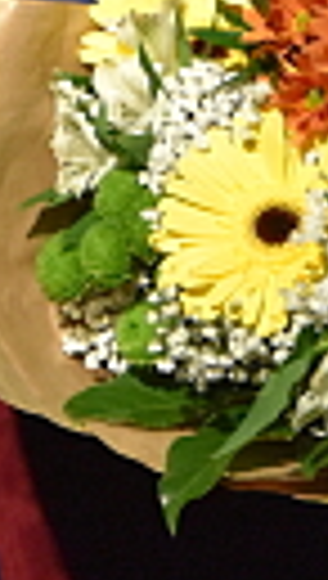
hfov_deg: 1.8
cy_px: -560
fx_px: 10497
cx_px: 216
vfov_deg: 3.1
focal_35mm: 682
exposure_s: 1/500
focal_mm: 70
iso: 3200
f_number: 5.3
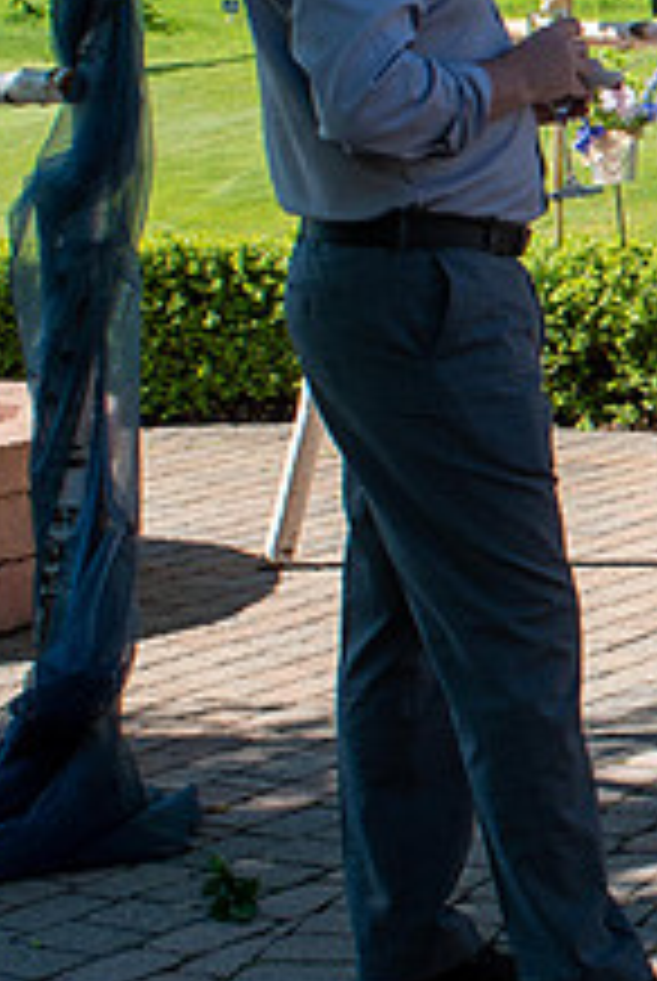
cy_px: 250
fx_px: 3520
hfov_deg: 10.2
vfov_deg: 15.8
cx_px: 1054
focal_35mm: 129
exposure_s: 1/250
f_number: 8
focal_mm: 24
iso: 200
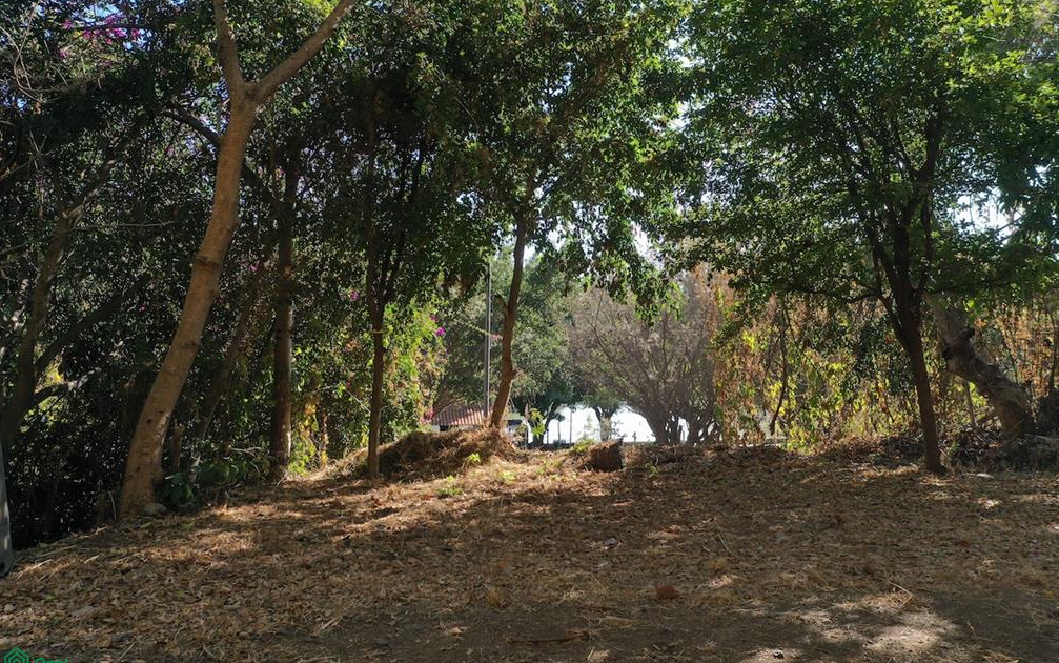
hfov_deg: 64.6
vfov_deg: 43.2
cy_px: 326
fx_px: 837
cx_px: 532
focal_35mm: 29
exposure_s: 1/200
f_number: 4.5
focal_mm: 10.26
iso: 100
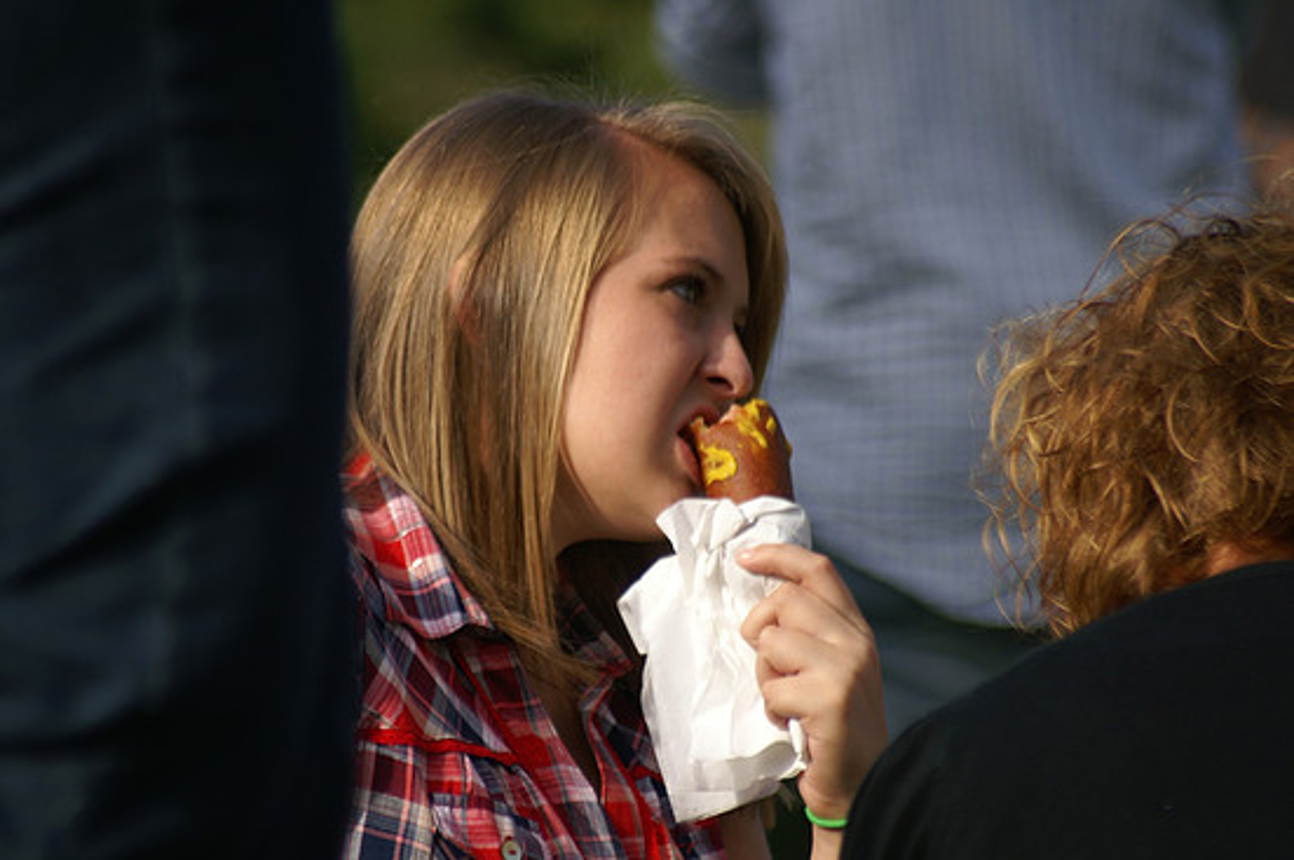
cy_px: 431
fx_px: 16986
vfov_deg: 2.9
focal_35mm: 473
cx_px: 617
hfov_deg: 4.4
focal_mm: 300
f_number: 5.6
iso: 125
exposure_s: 1/500
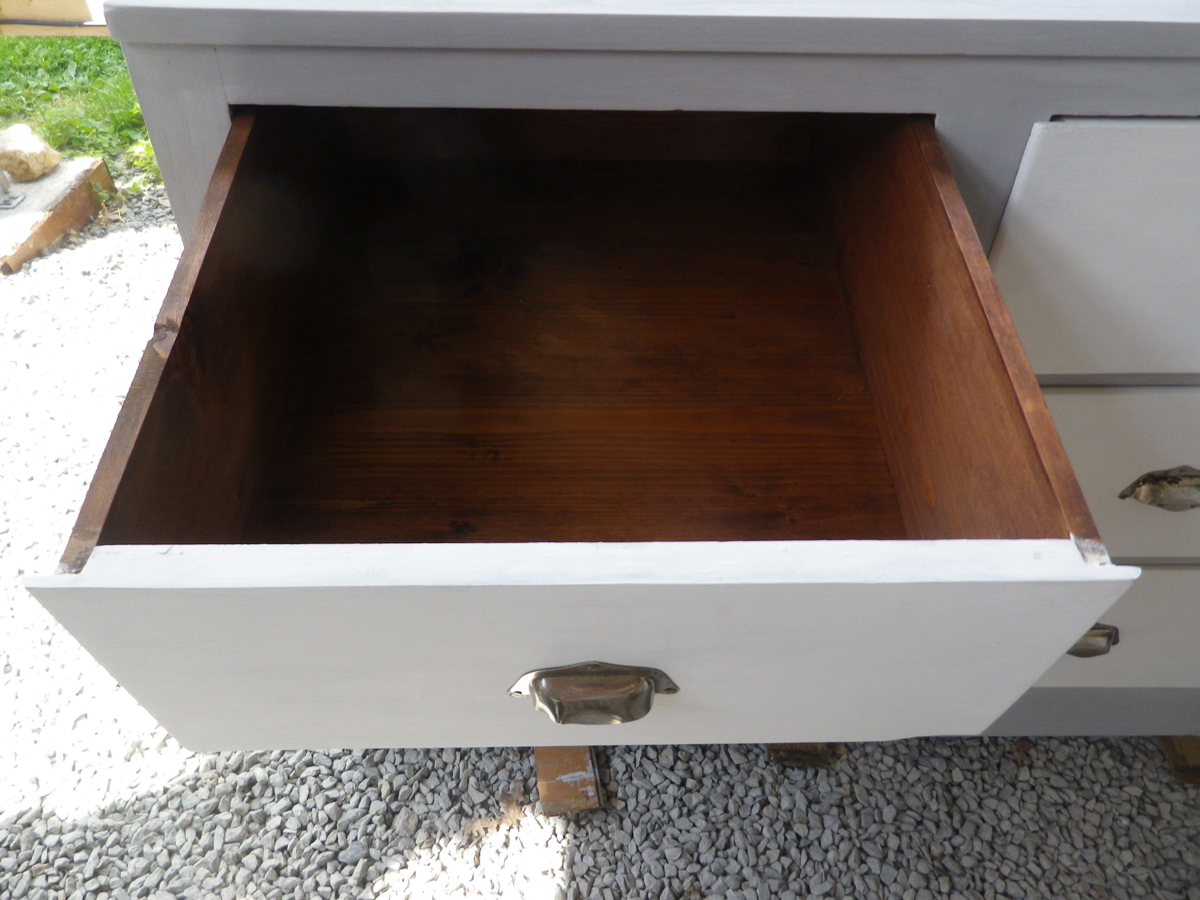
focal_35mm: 25
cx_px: 600
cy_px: 450
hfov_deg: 69.4
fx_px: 867
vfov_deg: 54.9
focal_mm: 4.5
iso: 80
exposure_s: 1/125
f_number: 3.5
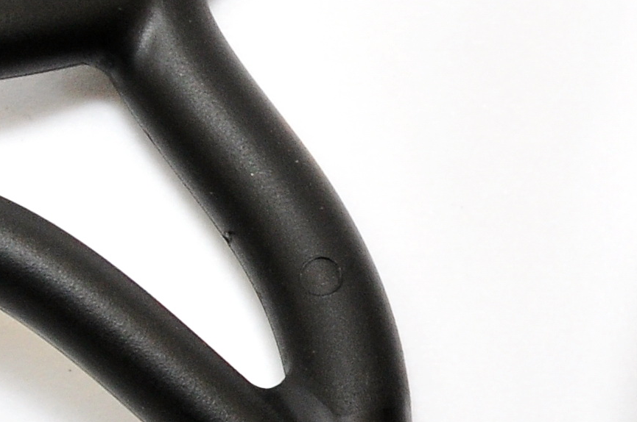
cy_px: 207
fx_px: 10512
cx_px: 594
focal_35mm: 595
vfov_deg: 2.3
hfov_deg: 3.5
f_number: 22
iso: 400
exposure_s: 1/60
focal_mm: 80
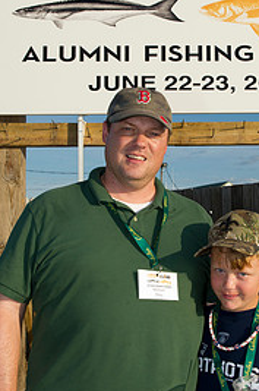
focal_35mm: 54
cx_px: 182
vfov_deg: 36.9
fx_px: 585
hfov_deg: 24.8
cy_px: 190
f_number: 8
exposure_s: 1/250
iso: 200
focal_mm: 32
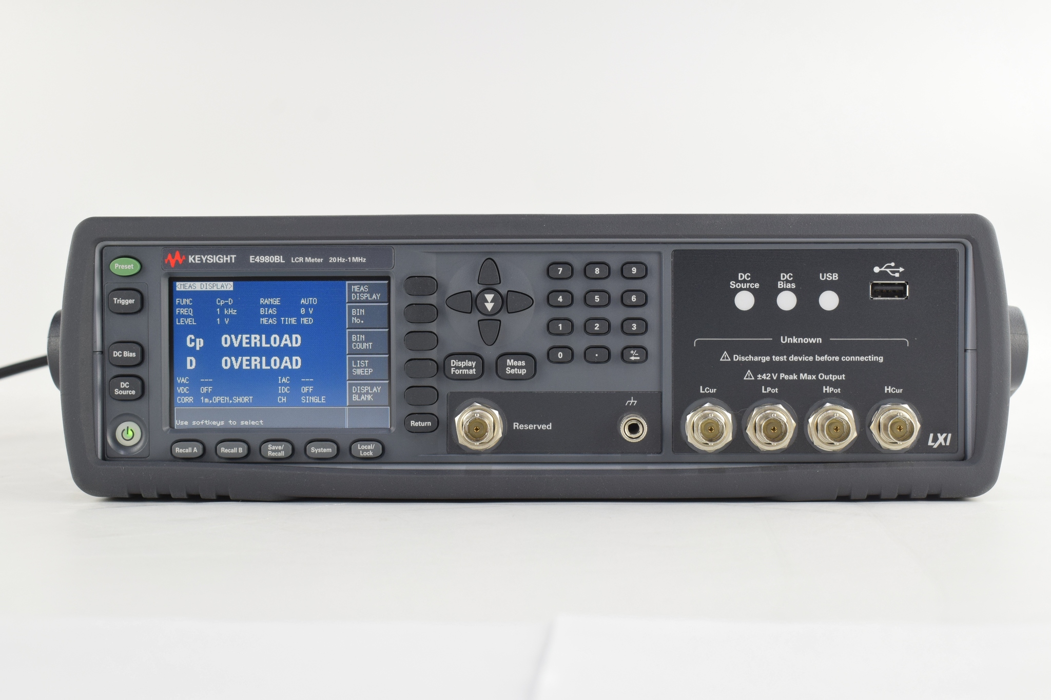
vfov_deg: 22.6
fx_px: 1751
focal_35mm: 60
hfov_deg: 33.4
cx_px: 526
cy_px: 350
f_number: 10
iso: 400
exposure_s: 1/30
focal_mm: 40
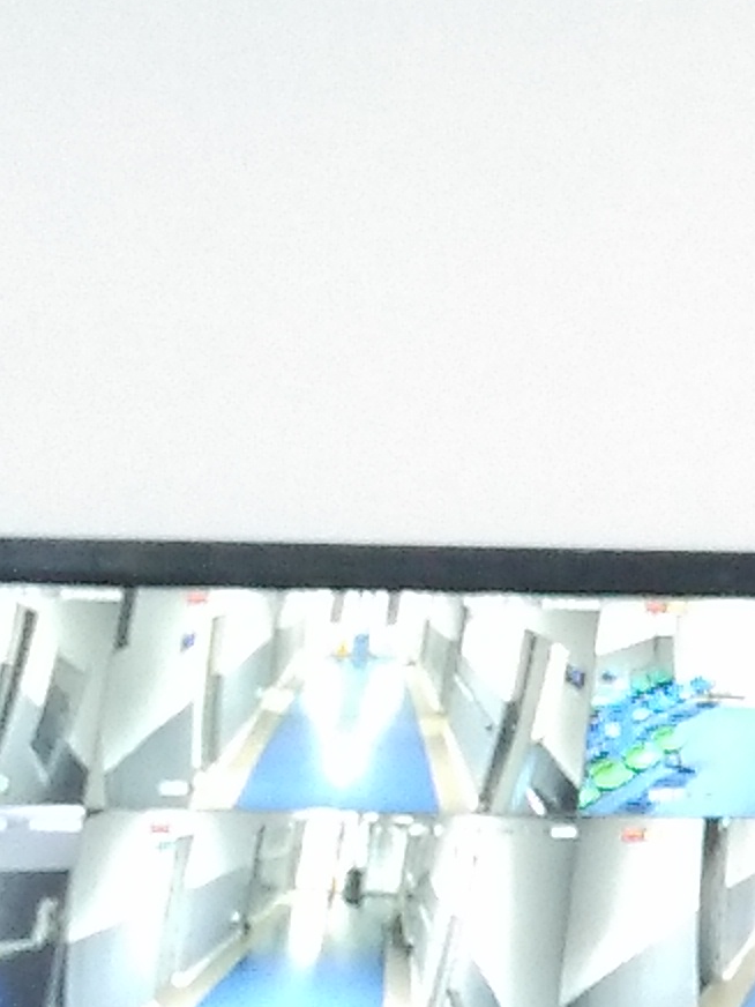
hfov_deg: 11.8
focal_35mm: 111
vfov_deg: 17.5
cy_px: 893
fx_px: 3228
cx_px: 1570
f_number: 2
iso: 500
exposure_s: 1/20
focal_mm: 3.57
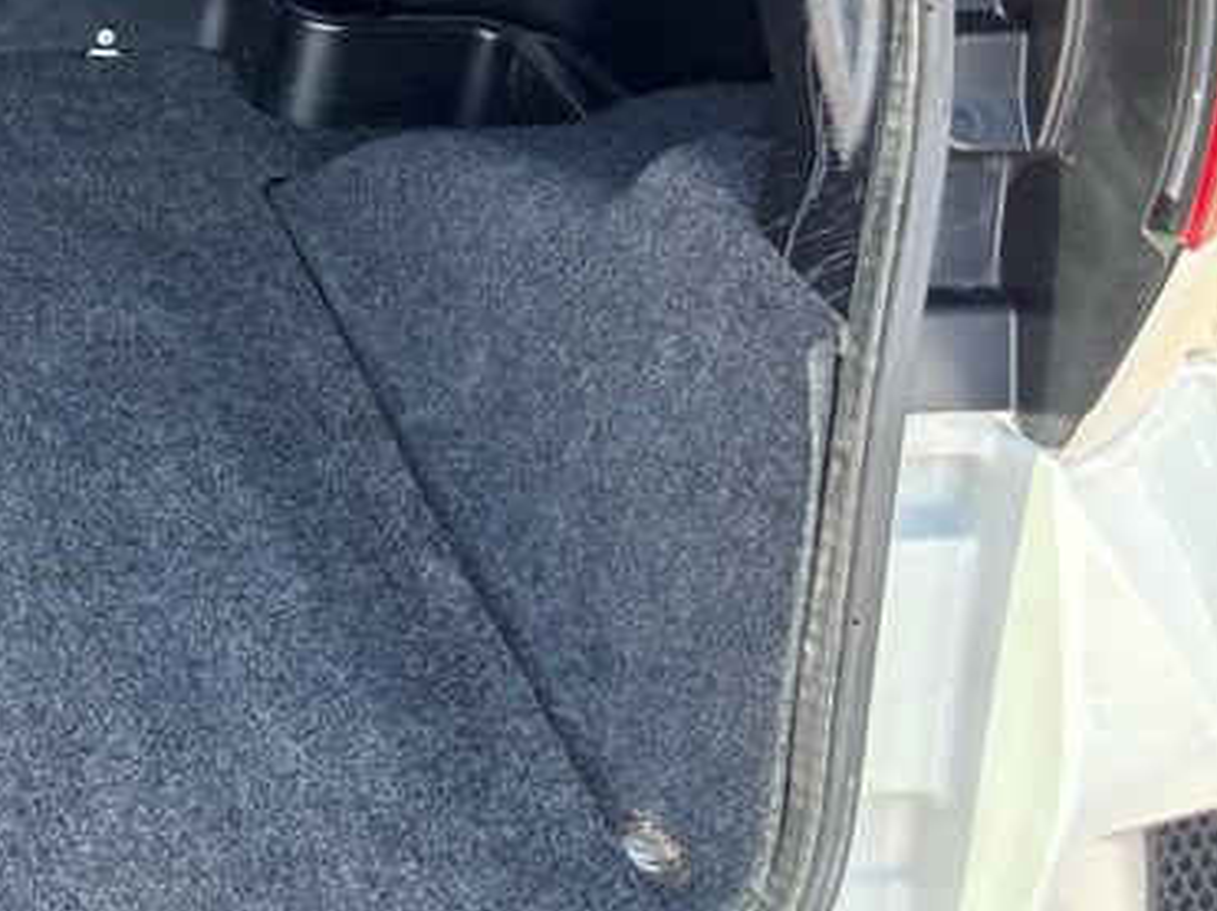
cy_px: -86
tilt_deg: -25.2
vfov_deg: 19.6
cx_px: -441
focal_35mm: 72
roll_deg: -0.1
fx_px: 2530
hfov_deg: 23.4
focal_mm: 5.96
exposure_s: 1/172
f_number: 1.6
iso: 50
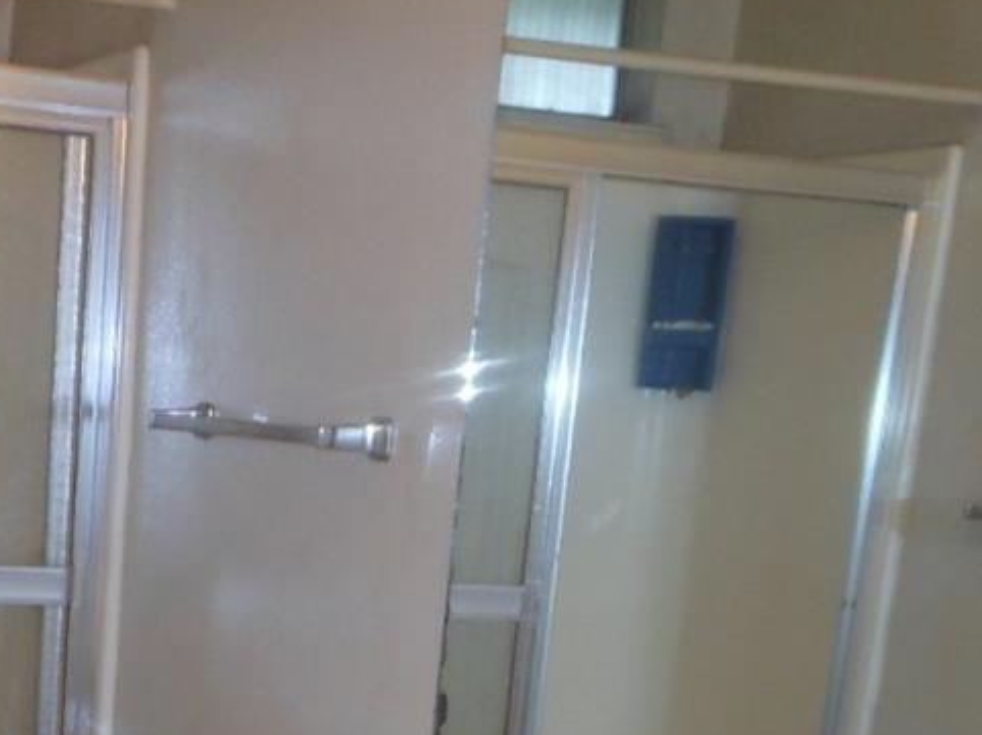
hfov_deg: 24.6
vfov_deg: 17.7
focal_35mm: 78
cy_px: 960
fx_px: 2211
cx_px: 167
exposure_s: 1/25
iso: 200
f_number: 3.2
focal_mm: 4.5
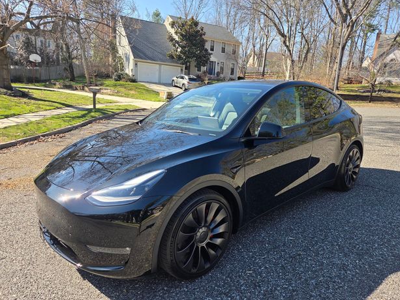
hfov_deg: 71.6
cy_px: 154
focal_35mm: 24
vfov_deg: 56.8
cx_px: 208
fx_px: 277
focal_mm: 5.4
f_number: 1.8
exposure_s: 1/1245
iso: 80
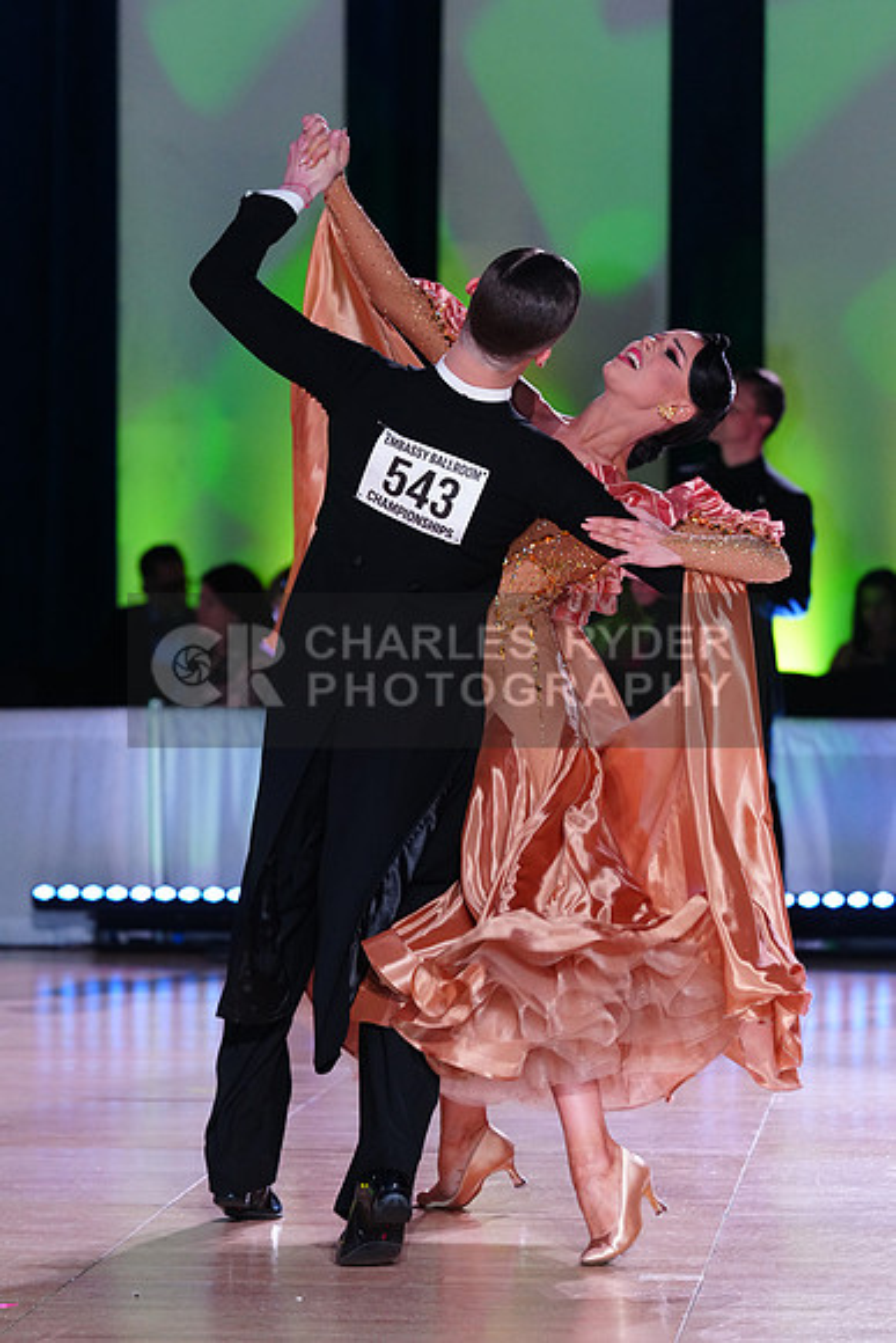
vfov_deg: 15.2
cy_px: 672
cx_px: 448
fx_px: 5037
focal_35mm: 135
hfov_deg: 10.2
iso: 2500
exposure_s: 1/250
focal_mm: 135
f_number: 4
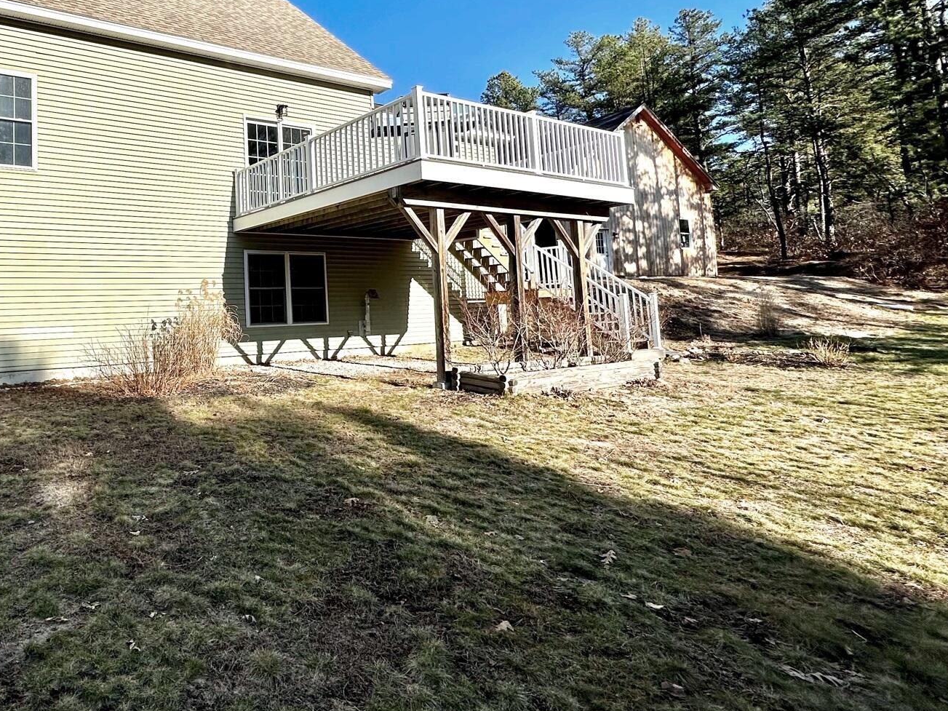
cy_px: 265
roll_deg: +1.4
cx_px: 213
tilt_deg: +4.8
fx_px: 602
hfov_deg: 70.1
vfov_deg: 60.2
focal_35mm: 22
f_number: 2.2
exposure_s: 1/3040
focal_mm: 2.22
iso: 50
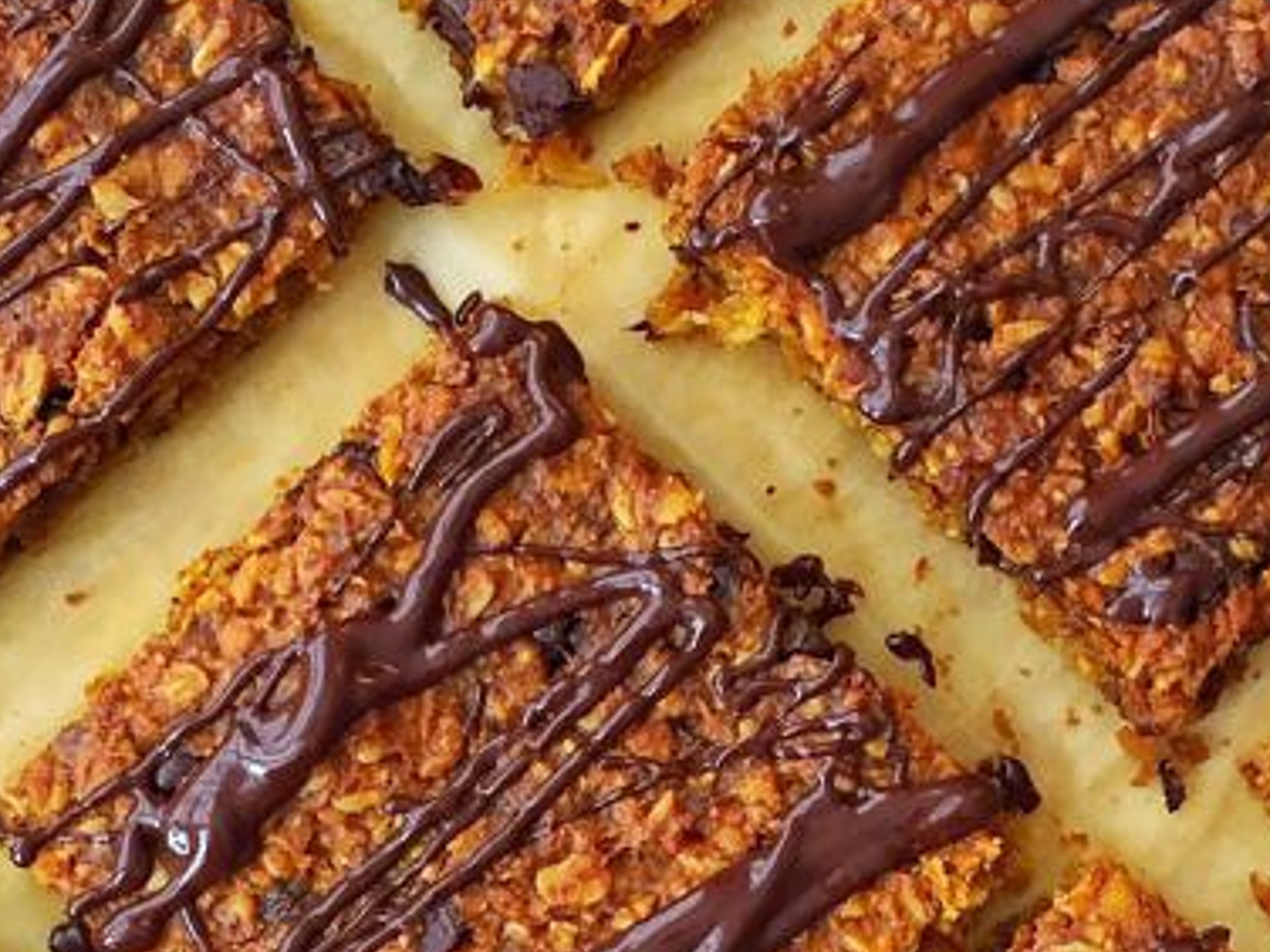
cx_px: 507
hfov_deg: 23.5
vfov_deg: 17.4
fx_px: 3045
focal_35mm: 83
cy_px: 962
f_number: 2.2
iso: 100
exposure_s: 1/33
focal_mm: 4.15
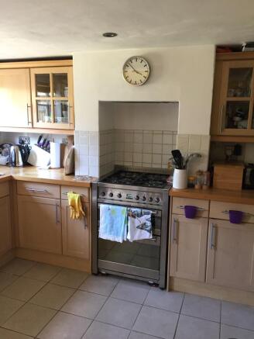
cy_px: 170
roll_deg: +0.5
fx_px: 284
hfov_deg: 48.2
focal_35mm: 29
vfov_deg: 61.6
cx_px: 127
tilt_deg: -12.3
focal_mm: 4.15
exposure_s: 1/33
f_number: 2.2
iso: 160
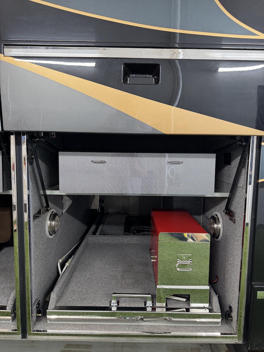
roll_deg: +1.5
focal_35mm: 24
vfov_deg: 71.6
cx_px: 132
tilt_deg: -5.8
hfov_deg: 56.8
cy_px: 176
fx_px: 244
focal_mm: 6.76
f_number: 1.78
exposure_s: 1/60
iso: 320
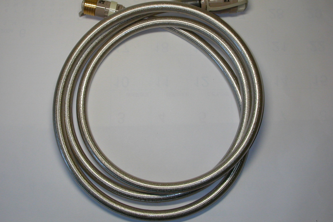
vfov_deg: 26.0
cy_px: 103
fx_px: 481
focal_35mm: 52
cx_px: 164
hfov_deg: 38.2
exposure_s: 1/35.8
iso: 100
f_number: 5.2
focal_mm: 7.5
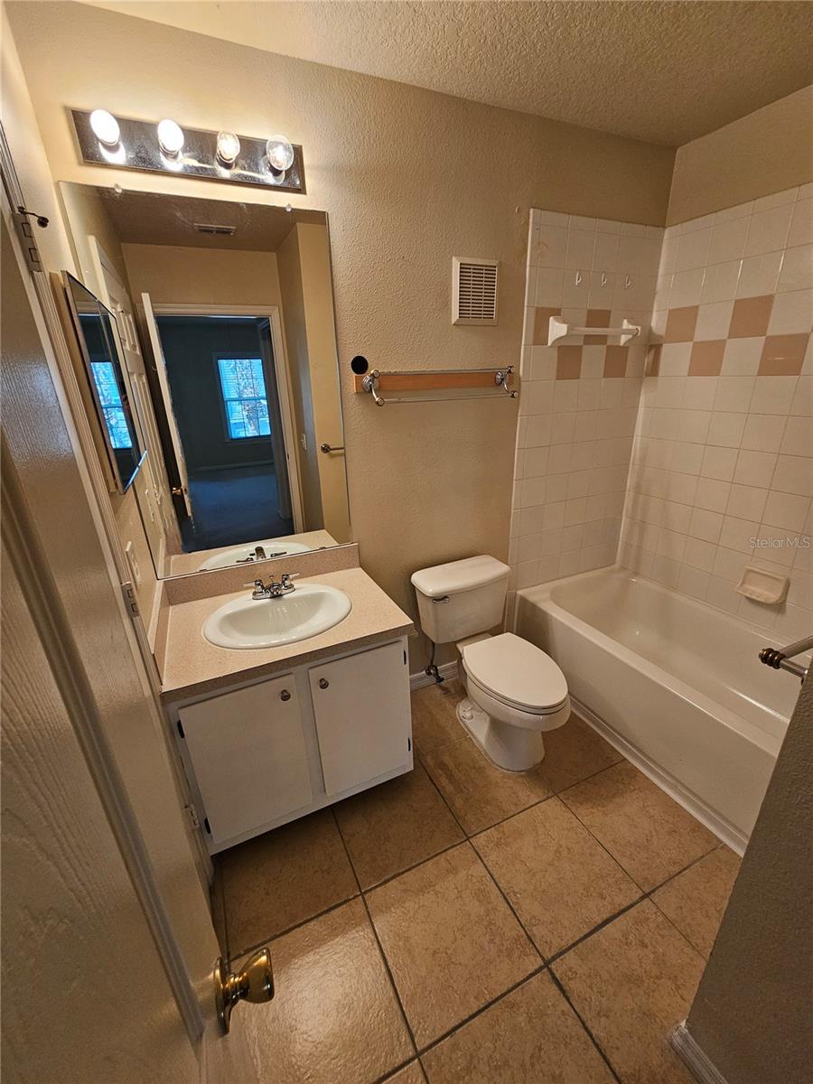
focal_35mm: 13
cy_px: 542
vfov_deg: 106.2
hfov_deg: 89.9
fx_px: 407
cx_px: 406
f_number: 2.2
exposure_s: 1/60
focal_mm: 2.2
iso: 100
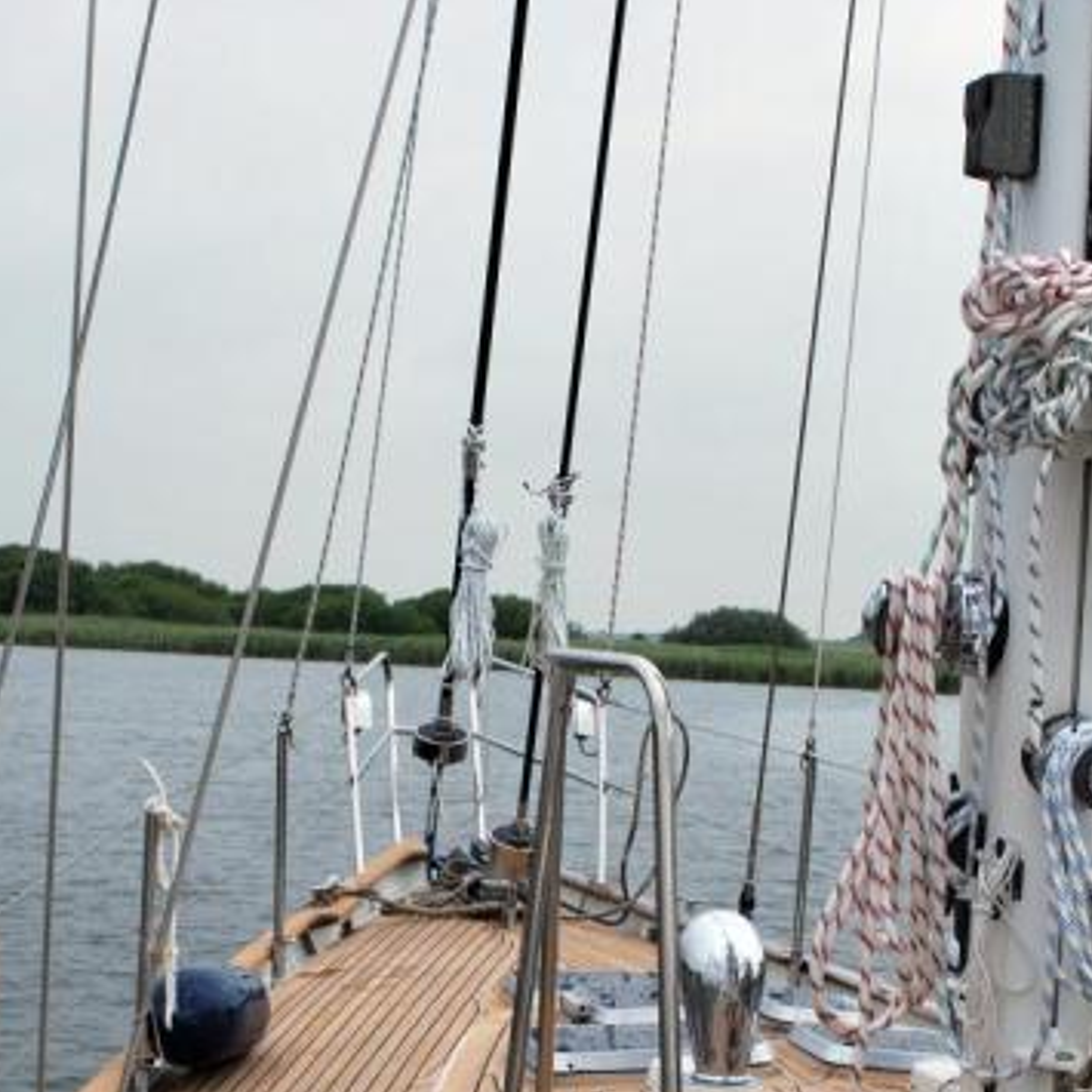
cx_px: 566
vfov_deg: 24.8
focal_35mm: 69
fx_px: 2463
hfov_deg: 25.0
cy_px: 767
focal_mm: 24
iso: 100
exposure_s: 1/200
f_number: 7.1
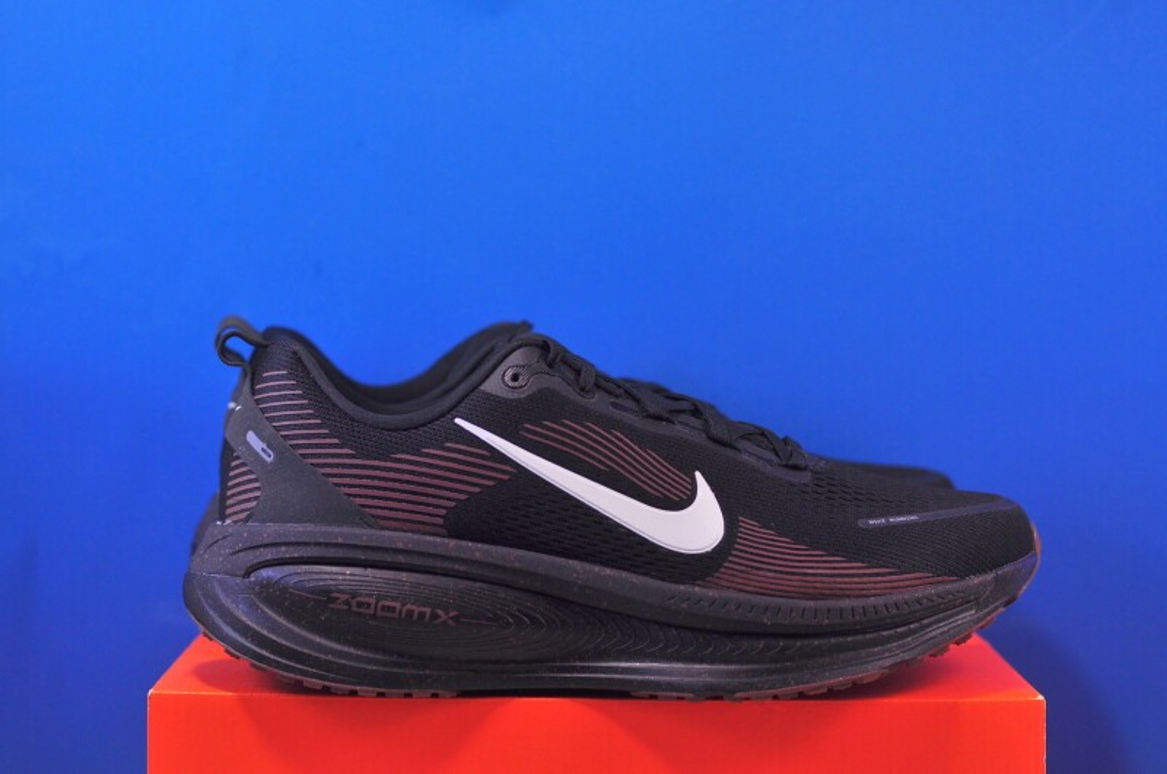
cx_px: 584
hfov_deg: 27.0
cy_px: 387
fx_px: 2428
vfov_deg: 18.1
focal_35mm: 75
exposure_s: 1/320
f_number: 2.5
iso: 250
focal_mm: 50
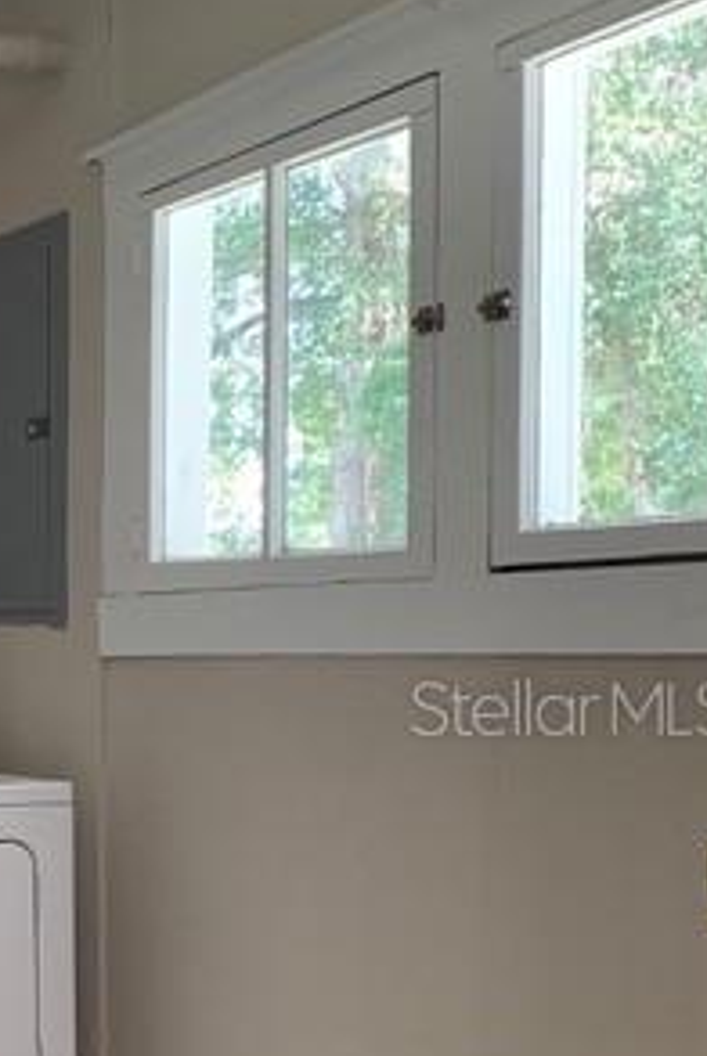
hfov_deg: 21.6
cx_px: -115
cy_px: 706
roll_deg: -0.7
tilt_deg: -1.5
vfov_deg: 33.6
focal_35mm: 59
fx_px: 1734
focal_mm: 4.25
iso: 100
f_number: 1.8
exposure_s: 1/76
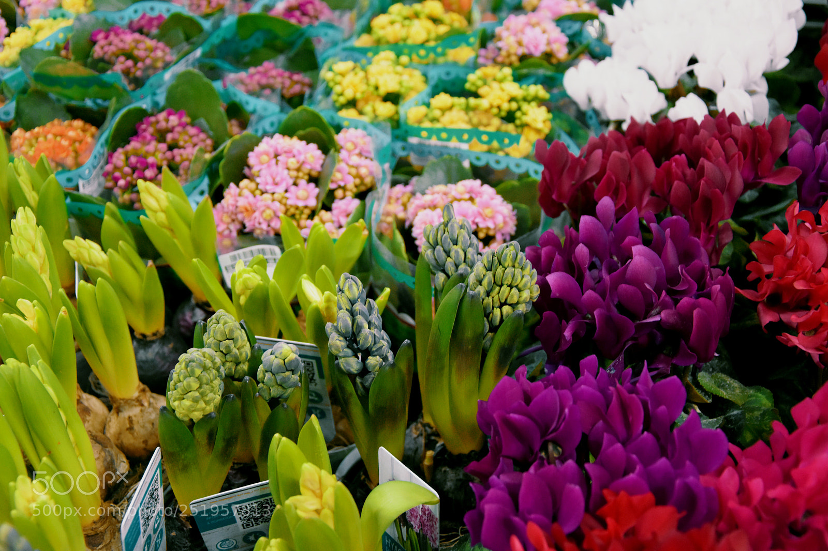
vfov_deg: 25.7
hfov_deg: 37.9
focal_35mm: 52
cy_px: 276
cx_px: 414
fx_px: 1207
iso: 2200
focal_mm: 35
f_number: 4.5
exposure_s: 1/60
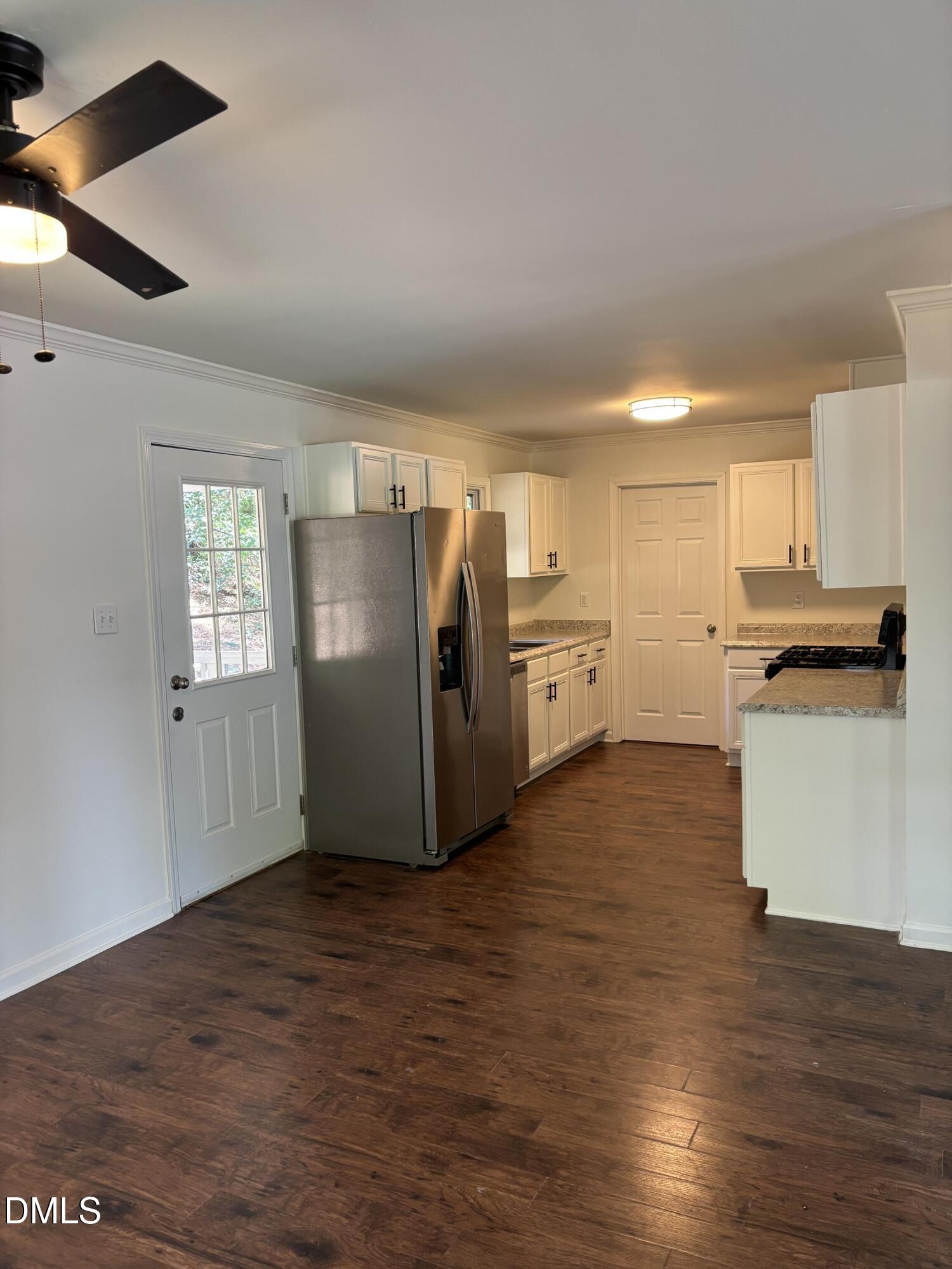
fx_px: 953
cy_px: 634
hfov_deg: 53.1
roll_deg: +1.8
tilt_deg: -5.3
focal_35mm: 26
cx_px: 476
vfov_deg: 67.3
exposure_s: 1/60
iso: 200
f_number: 1.6
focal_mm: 5.96
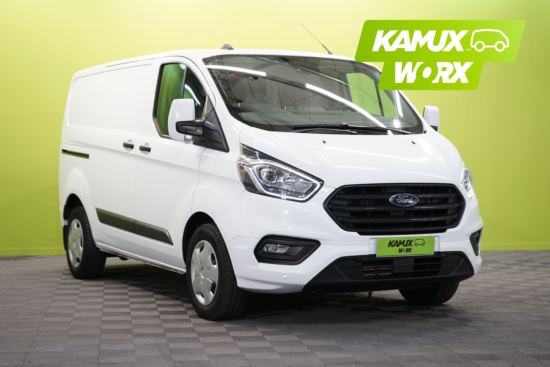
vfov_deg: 19.5
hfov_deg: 28.8
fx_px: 1069
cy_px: 184
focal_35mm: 70
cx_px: 275
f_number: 5.6
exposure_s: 1/30
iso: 500
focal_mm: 70
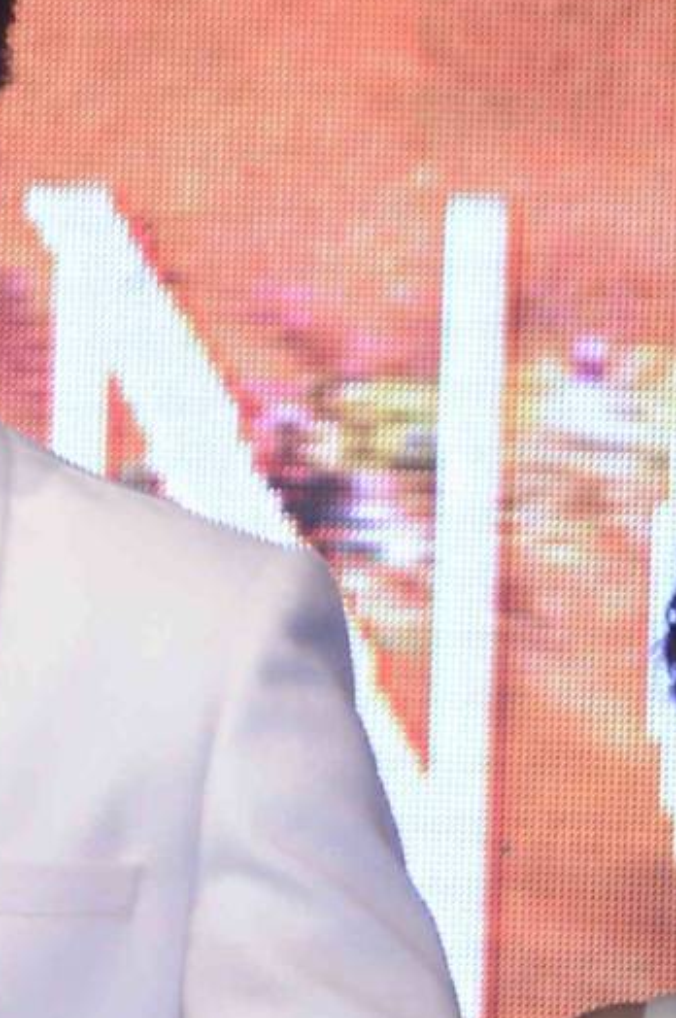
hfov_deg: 1.6
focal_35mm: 868
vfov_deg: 2.4
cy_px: 1269
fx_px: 24505
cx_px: -775
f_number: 5.6
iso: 800
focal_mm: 105
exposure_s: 1/160
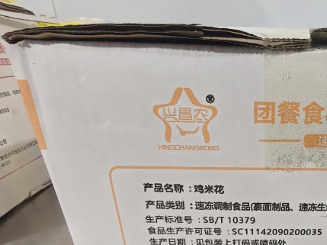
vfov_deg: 48.0
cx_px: 271
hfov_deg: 57.7
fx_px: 264
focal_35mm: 28
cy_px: 181
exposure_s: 1/156
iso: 12800
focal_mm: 2.3
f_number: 2
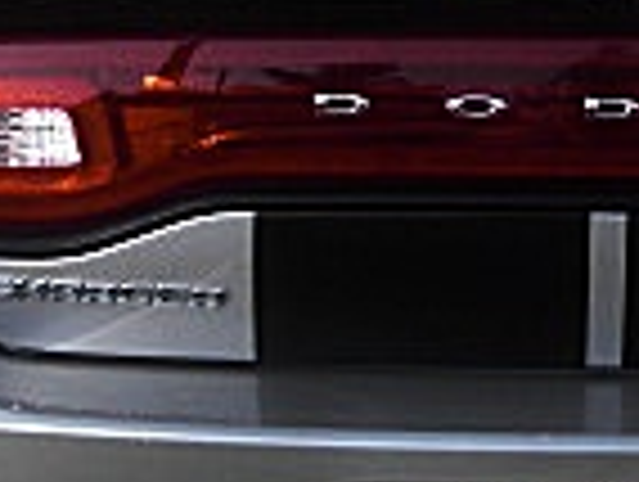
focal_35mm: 162
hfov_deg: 12.1
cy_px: 230
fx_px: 2996
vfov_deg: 9.2
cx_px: 621
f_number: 2.8
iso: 50
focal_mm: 6.3
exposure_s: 1/500
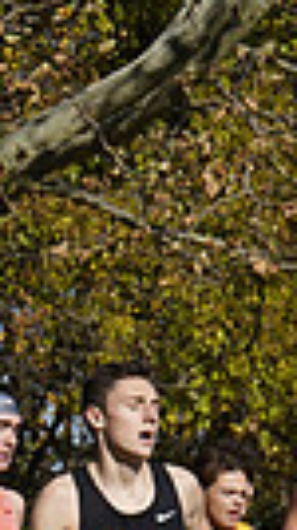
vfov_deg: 6.8
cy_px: 595
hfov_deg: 3.7
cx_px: -689
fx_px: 4455
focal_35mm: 317
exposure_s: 1/2500
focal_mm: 70
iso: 800
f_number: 8
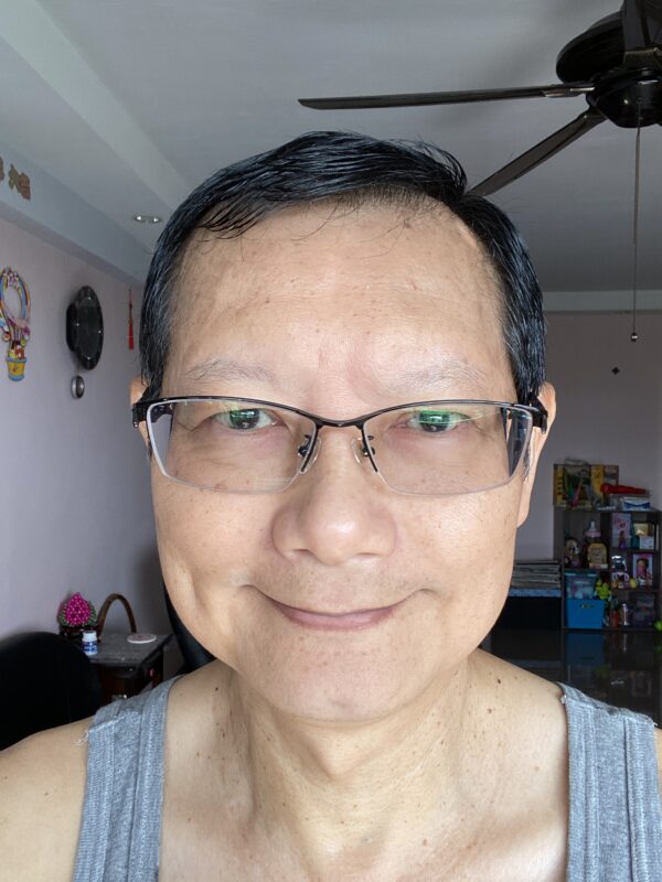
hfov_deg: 46.8
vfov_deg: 60.0
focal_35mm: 30
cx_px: 331
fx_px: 765
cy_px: 441
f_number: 2.2
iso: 32
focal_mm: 2.71
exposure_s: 1/122
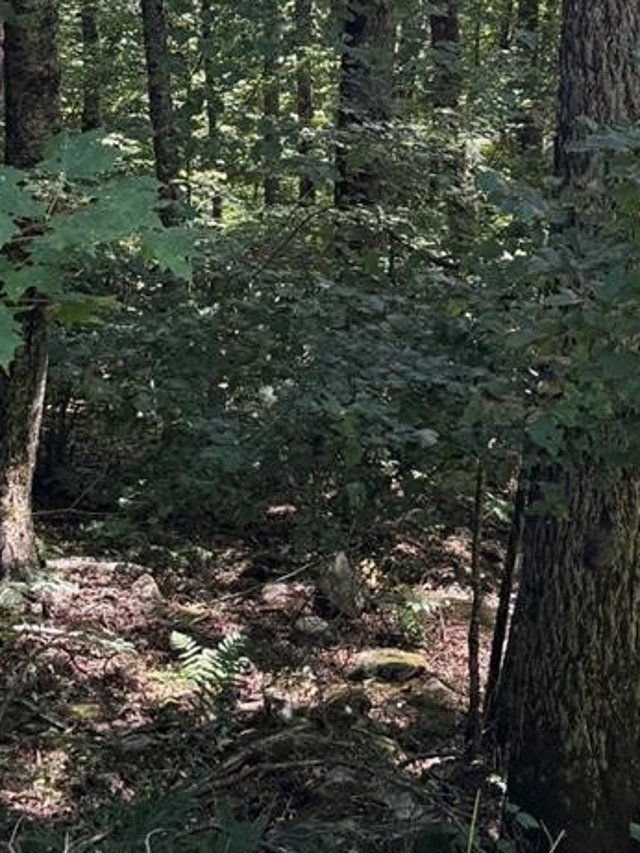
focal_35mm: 80
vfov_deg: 23.8
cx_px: 451
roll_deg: -1.9
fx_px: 1971
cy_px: 109
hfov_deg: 18.4
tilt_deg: -13.3
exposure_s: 1/150
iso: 80
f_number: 1.78
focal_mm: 6.76
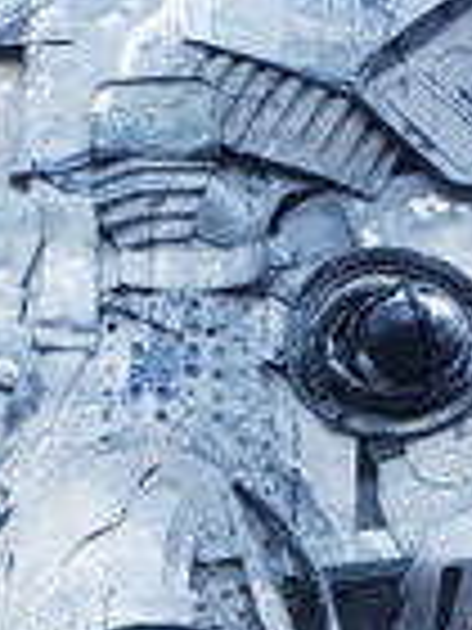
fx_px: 2709
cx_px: 0
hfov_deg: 9.9
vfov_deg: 11.9
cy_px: 1220
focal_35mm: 149
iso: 64
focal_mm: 4.3
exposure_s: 1/120
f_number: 2.4
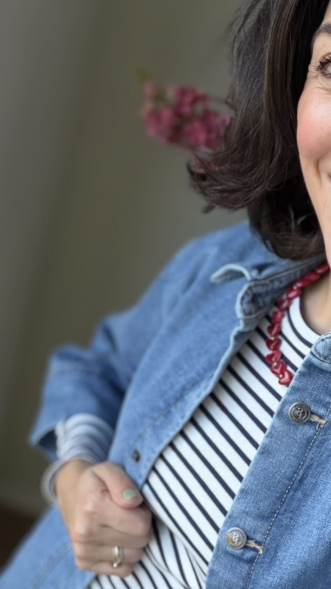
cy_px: 406
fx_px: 733
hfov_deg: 24.8
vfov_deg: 42.9
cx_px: 290
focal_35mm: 47
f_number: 1.9
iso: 64
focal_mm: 2.71
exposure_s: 1/121
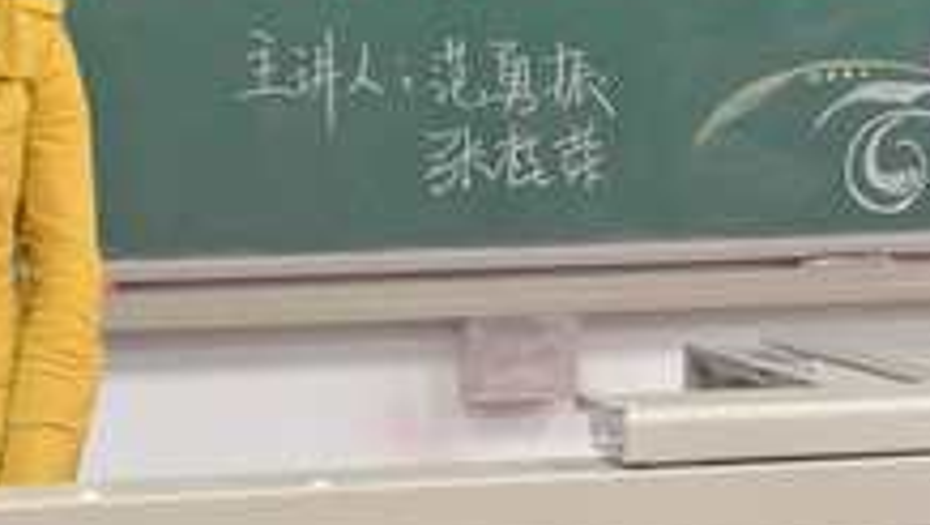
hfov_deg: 16.9
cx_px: 427
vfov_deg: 9.5
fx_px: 3134
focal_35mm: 127
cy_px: -6
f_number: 5
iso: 1800
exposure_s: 1/30
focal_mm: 23.6
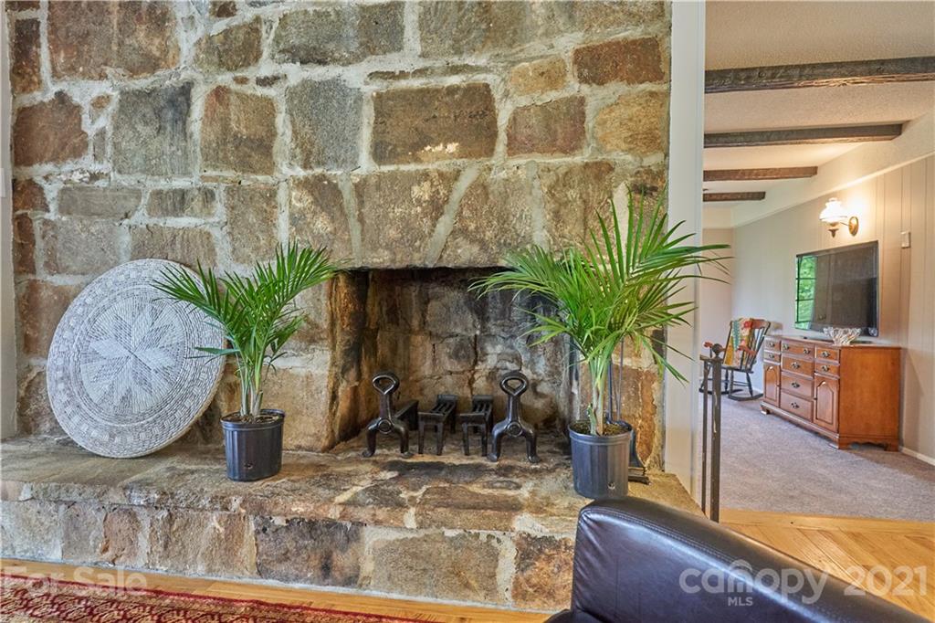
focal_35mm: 18
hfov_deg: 90.0
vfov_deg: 67.3
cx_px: 468
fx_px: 467
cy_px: 312
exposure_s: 1/50
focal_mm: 18
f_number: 4
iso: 4000
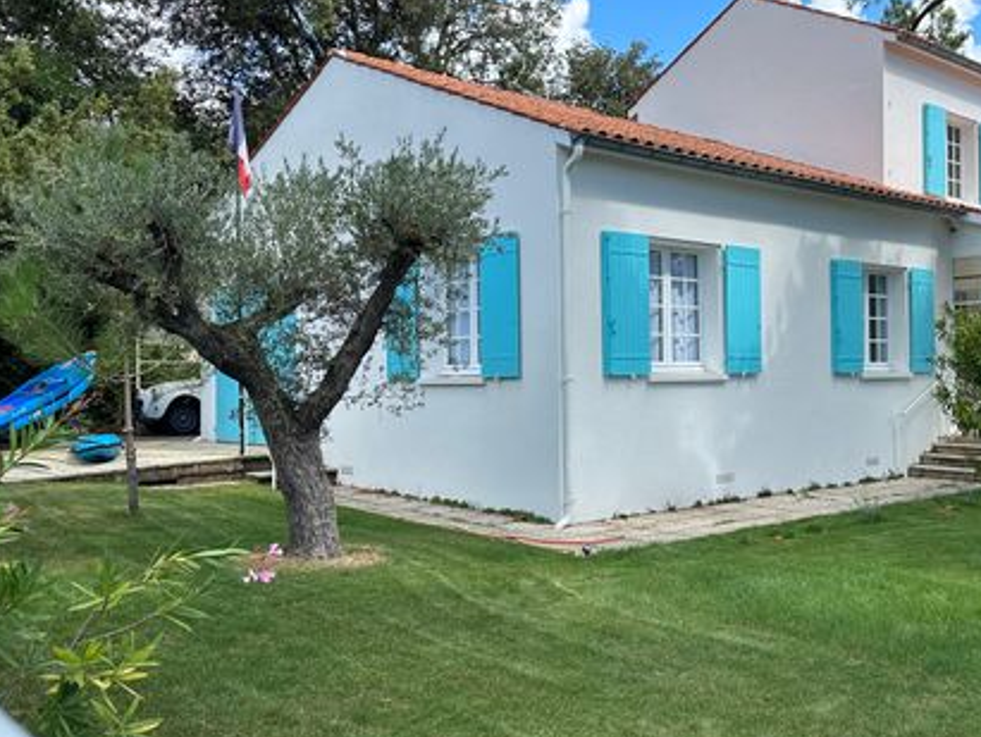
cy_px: 355
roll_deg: +0.8
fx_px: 993
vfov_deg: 40.8
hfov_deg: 51.7
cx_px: 649
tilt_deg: +0.4
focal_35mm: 35
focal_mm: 6.86
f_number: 1.78
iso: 80
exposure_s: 1/1721
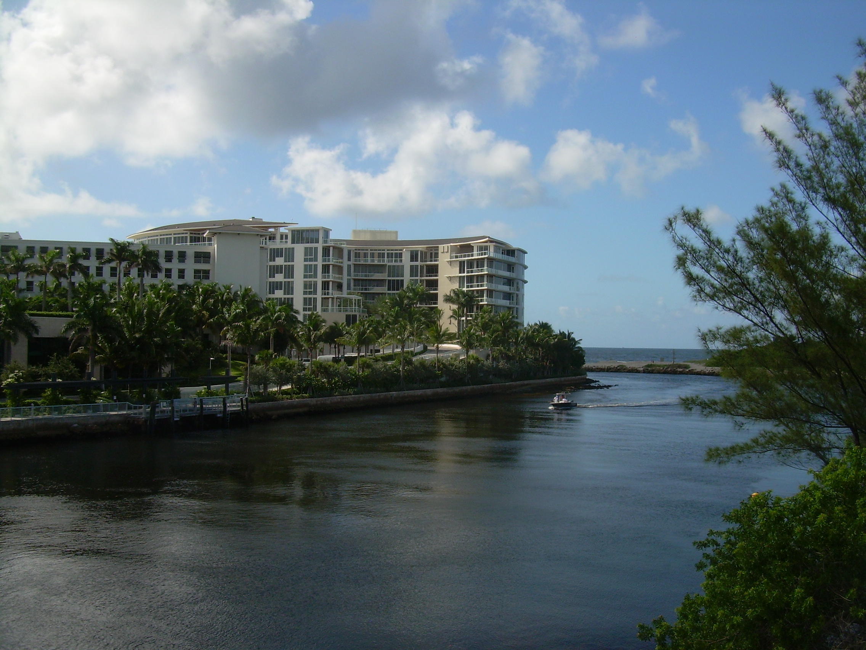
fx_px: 951
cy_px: 325
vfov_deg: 37.7
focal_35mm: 38
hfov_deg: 49.0
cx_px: 433
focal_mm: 6.3
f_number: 4.6
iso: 50
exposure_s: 1/546
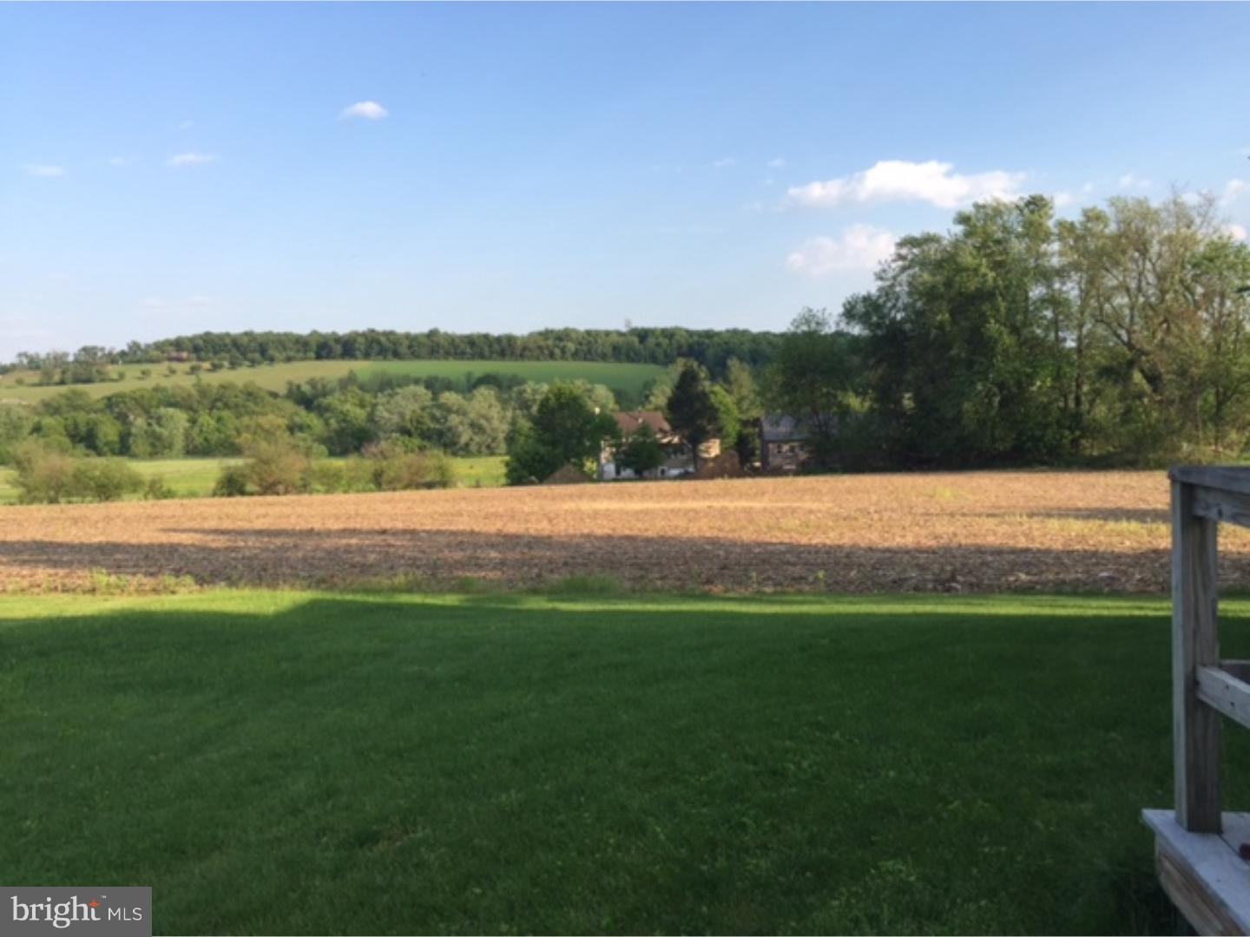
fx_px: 1047
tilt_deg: -4.5
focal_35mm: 29
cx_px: 625
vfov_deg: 48.2
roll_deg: +0.6
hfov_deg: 61.7
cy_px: 468
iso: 32
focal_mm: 4.15
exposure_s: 1/706
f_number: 2.2
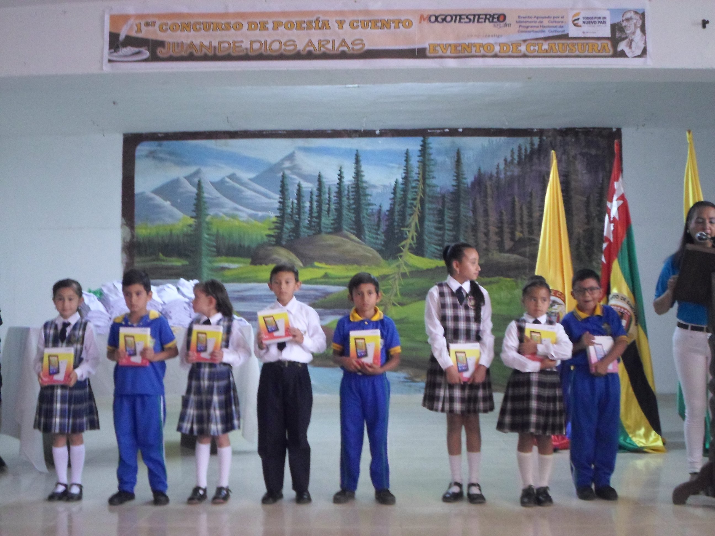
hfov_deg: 43.9
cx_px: 358
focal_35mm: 43
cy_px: 268
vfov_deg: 33.6
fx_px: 888
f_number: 3.2
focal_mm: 7.8
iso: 400
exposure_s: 1/10
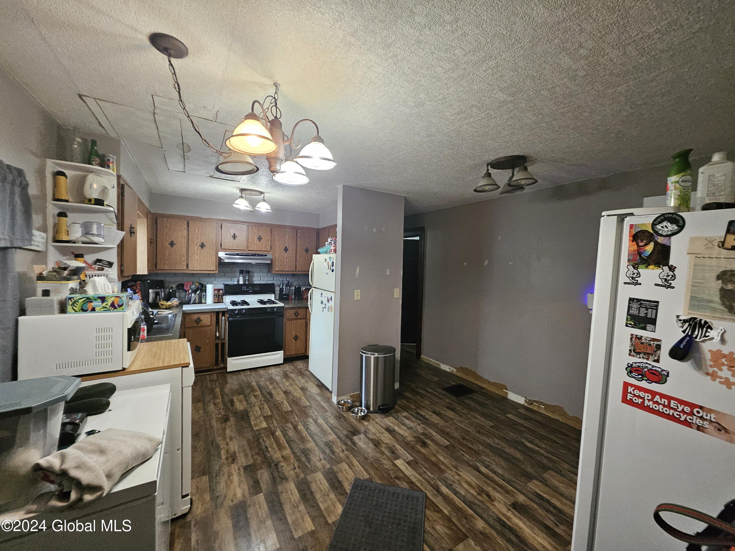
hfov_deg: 106.2
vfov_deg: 89.9
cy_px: 276
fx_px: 276
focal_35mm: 13
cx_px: 368
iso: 320
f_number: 2.2
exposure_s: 1/40
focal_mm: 1.7
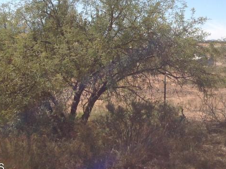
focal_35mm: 76
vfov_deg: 18.8
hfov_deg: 25.2
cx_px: 186
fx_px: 496
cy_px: 0
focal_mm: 4.28
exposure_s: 1/3030
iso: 50
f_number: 2.4
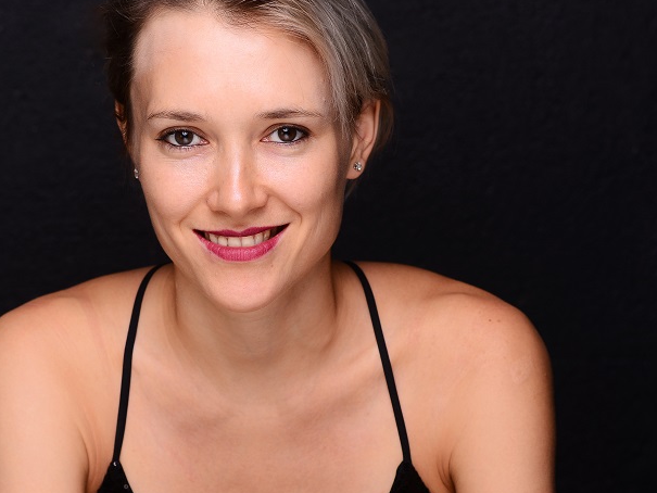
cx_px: 207
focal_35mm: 162
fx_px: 3075
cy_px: 342
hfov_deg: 12.2
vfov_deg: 9.2
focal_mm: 85
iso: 100
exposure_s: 1/80
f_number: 4.5
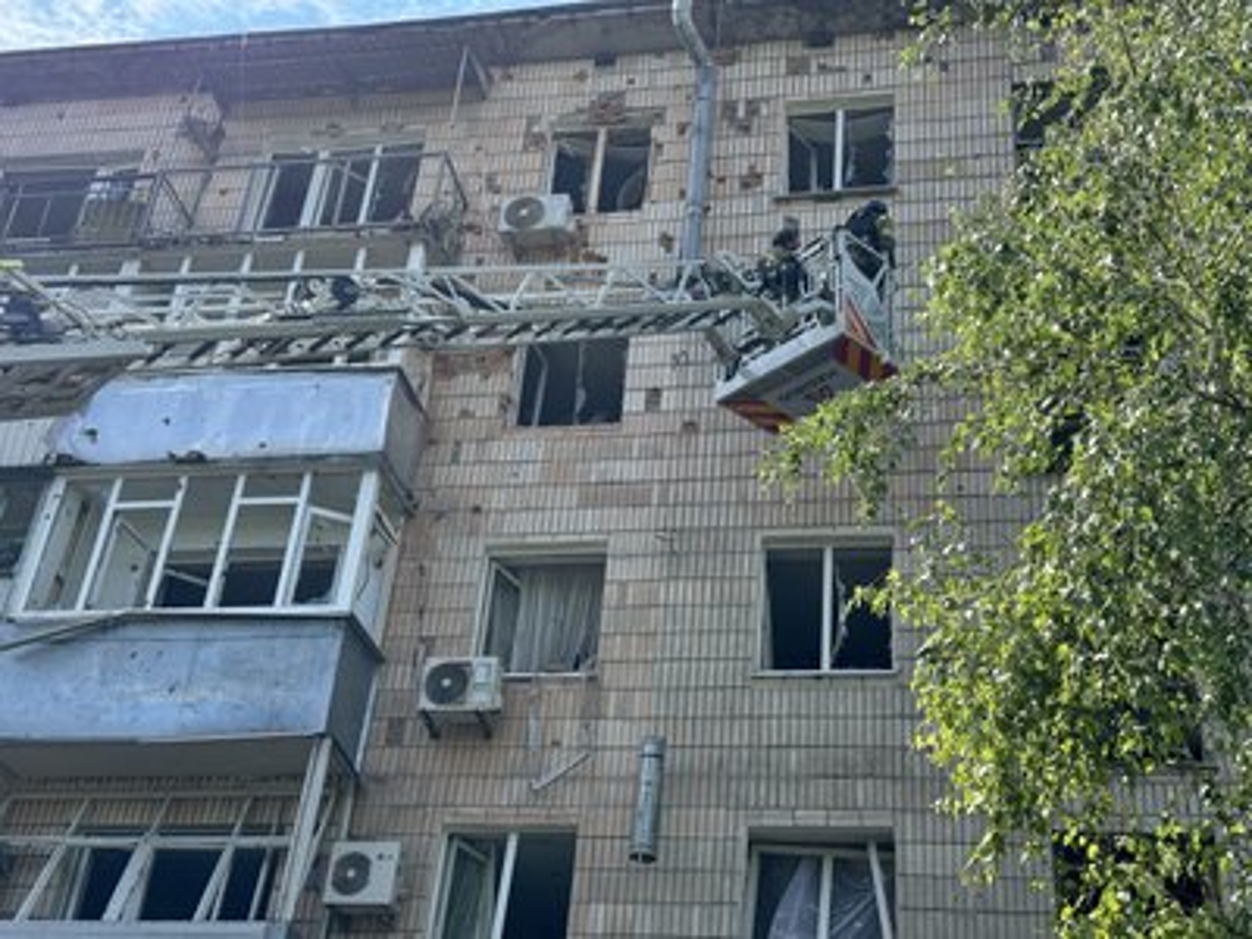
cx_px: 626
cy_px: 470
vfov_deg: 30.3
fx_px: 1736
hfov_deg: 39.7
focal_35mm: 48
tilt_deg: +36.2
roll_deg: -5.3
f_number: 1.78
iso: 64
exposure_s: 1/1984
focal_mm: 6.76
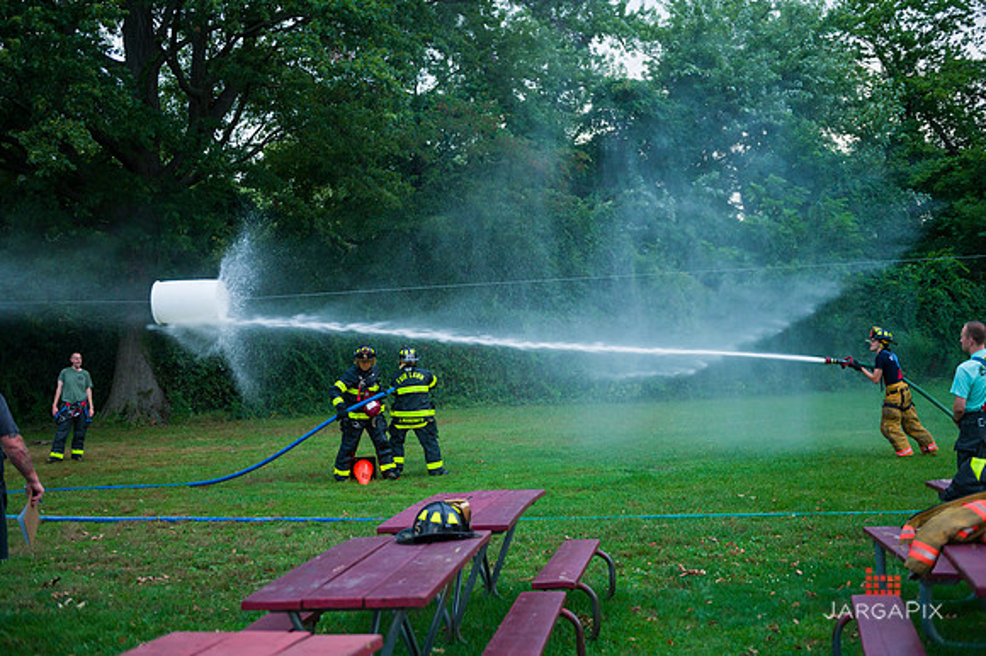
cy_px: 328
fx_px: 1314
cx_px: 493
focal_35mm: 48
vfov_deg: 28.0
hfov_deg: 41.1
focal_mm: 48
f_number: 3.2
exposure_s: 1/200
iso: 1000
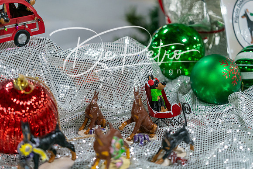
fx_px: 492
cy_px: 84
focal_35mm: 70
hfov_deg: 28.8
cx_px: 126
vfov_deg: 19.5
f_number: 2.8
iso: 1600
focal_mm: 70
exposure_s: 1/160
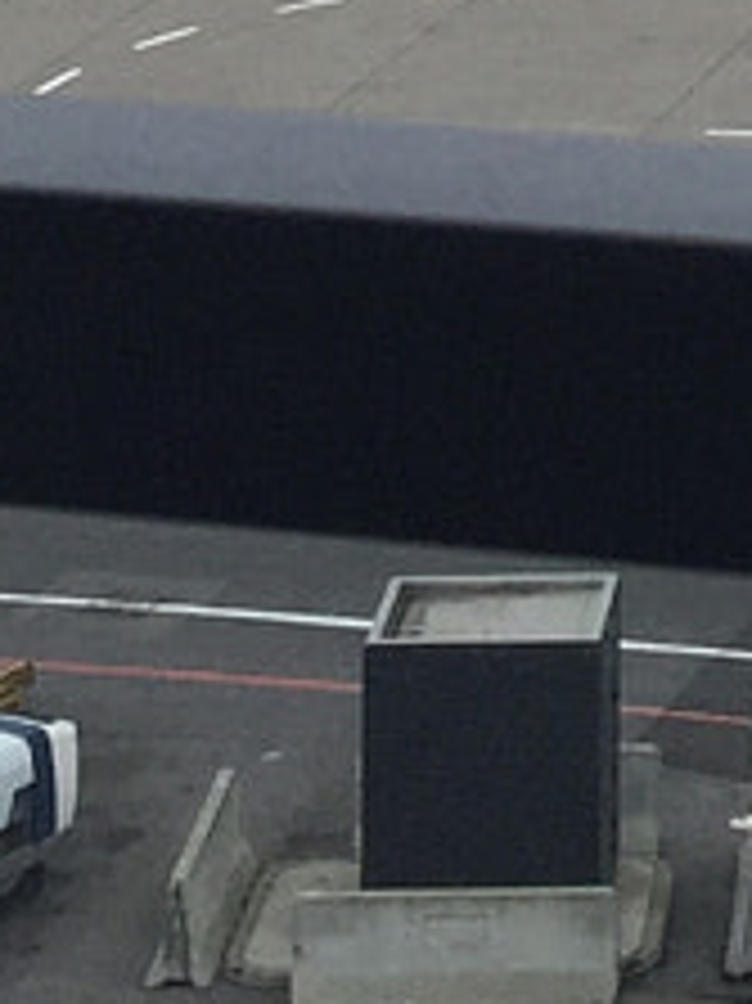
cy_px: -1468
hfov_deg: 6.9
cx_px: 1378
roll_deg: -0.8
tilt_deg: +2.3
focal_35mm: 208
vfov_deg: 8.6
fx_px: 6031
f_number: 2.2
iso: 32
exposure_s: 1/732
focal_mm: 4.15
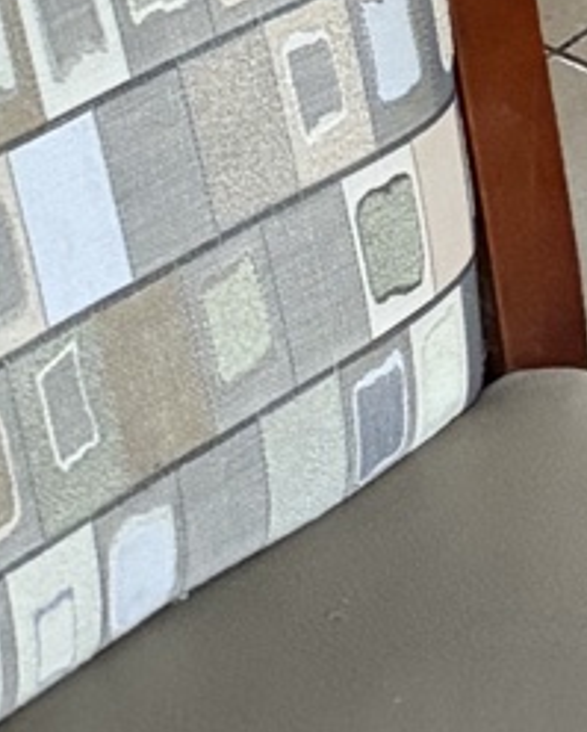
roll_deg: +3.3
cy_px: -1558
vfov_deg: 9.1
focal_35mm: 166
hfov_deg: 9.3
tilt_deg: -7.5
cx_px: 327
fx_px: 3598
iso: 800
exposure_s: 1/60
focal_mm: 6.76
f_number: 1.78
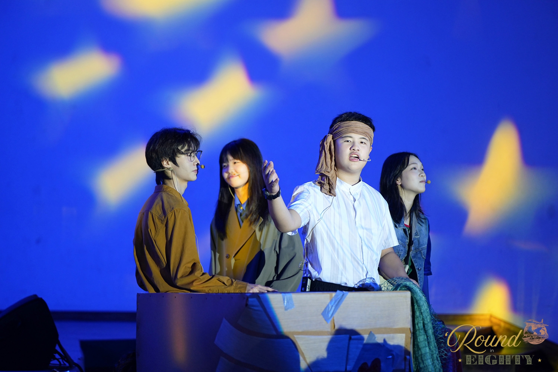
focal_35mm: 180
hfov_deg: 11.4
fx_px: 2790
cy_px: 186
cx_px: 279
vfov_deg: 7.6
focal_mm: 180
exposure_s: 1/200
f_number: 2.8
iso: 800
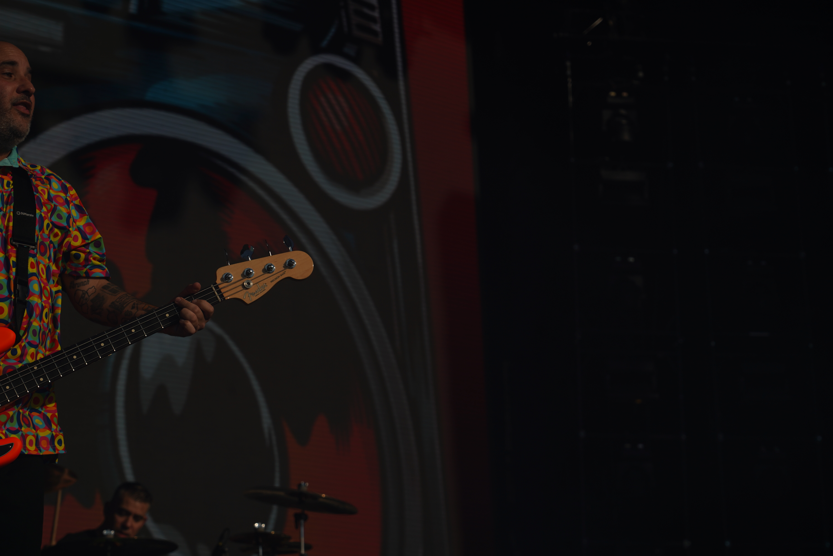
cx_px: 416
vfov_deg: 13.0
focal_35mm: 105
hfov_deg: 19.5
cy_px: 278
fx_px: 2429
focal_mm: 105
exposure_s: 1/1600
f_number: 8
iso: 100
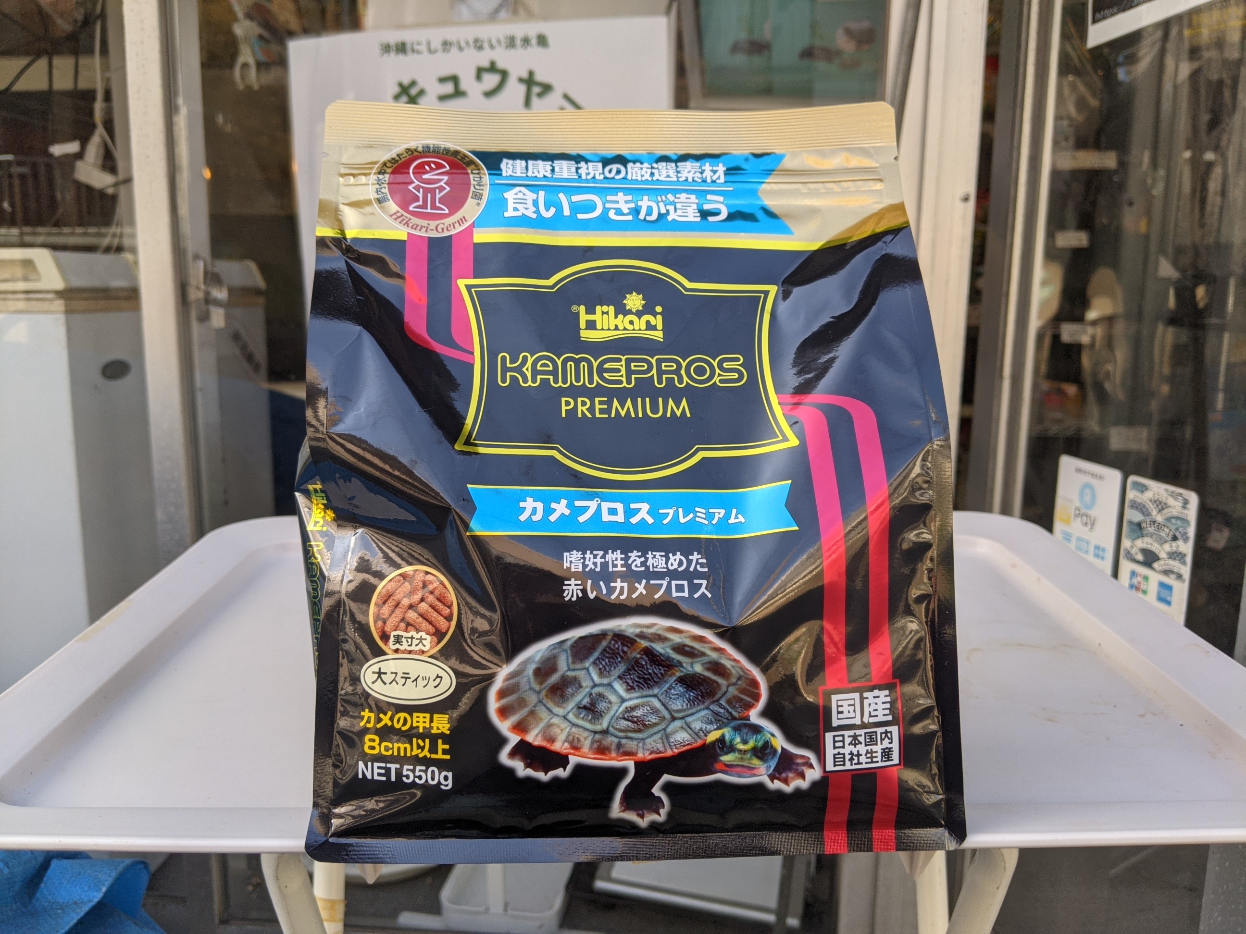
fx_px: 972
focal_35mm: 27
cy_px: 467
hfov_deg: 65.3
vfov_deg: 51.4
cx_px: 623
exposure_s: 1/522
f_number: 1.8
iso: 54
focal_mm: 4.44
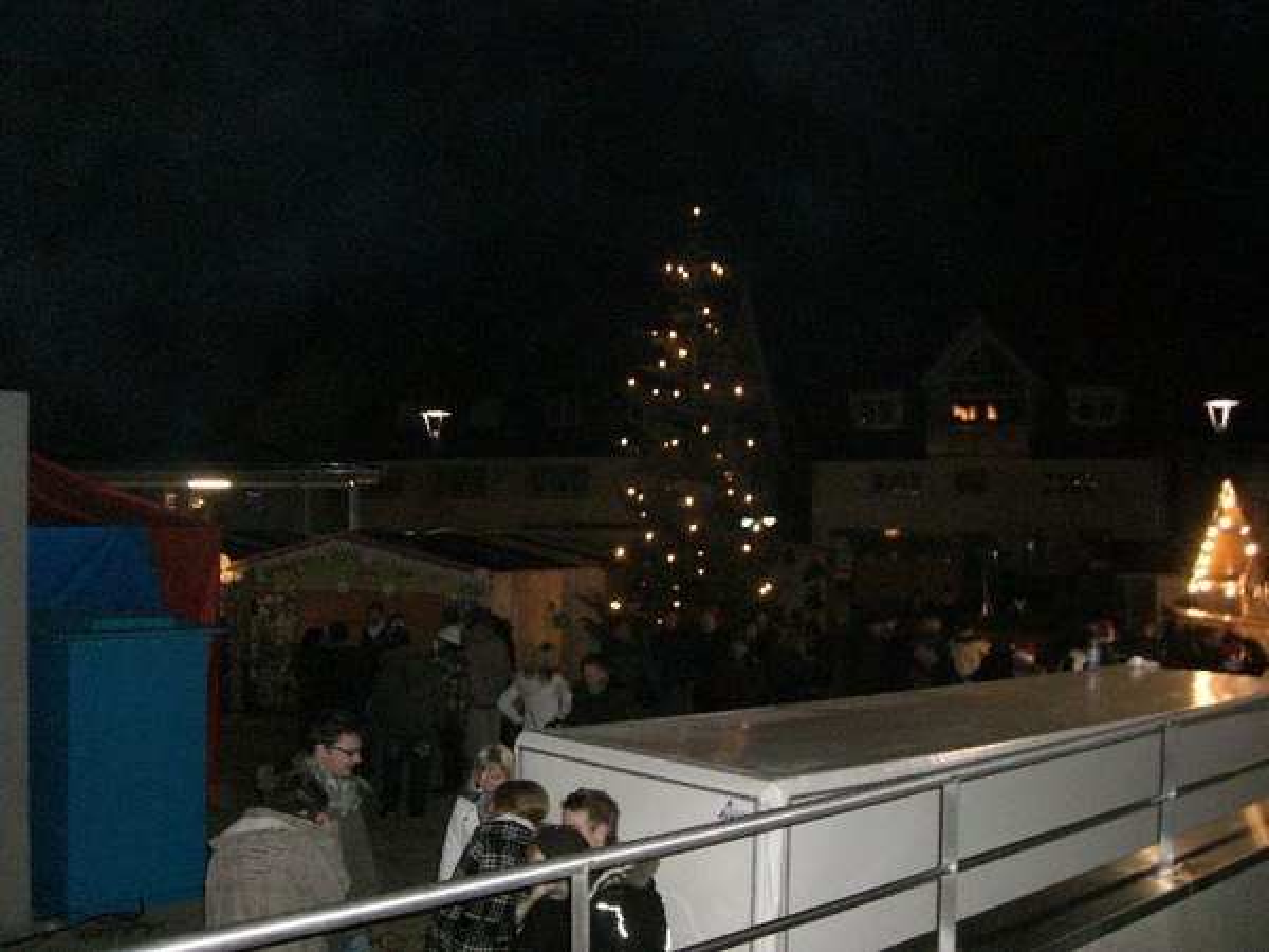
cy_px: 476
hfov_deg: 49.0
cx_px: 634
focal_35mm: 38
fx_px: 1393
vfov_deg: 37.7
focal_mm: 6.2
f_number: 2.7
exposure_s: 1/60
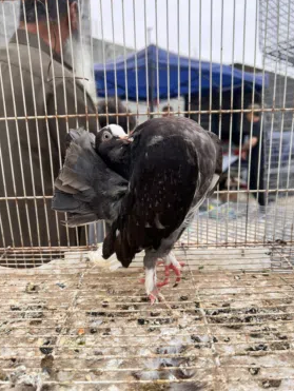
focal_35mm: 28
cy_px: 207
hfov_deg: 49.8
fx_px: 317
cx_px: 142
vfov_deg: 63.3
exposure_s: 1/705
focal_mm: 5.7
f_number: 1.5
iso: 50
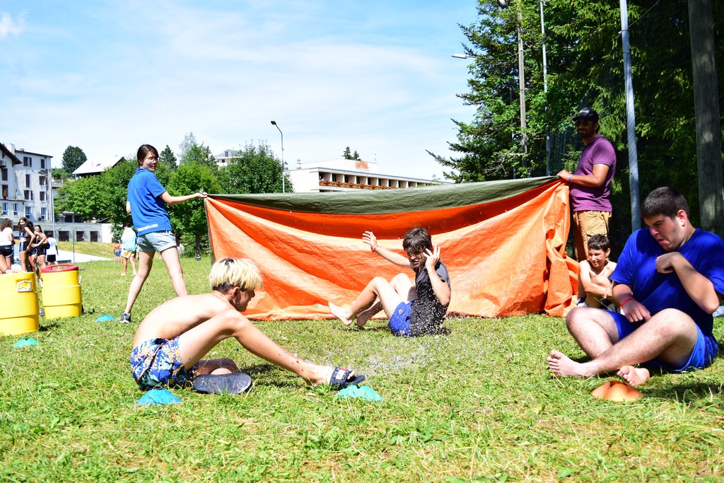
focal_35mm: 38
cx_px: 362
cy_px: 242
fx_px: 754
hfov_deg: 51.3
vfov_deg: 35.5
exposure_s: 1/1250
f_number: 6.3
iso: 400
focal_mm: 25
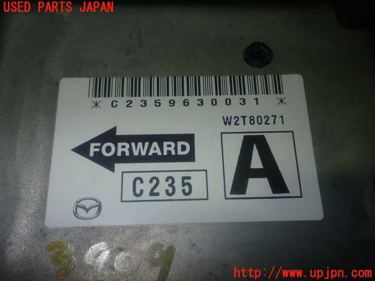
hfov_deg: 49.0
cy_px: 140
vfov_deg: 37.7
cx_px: 188
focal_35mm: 38
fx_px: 412
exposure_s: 1/40
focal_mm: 6.83
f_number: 8
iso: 200
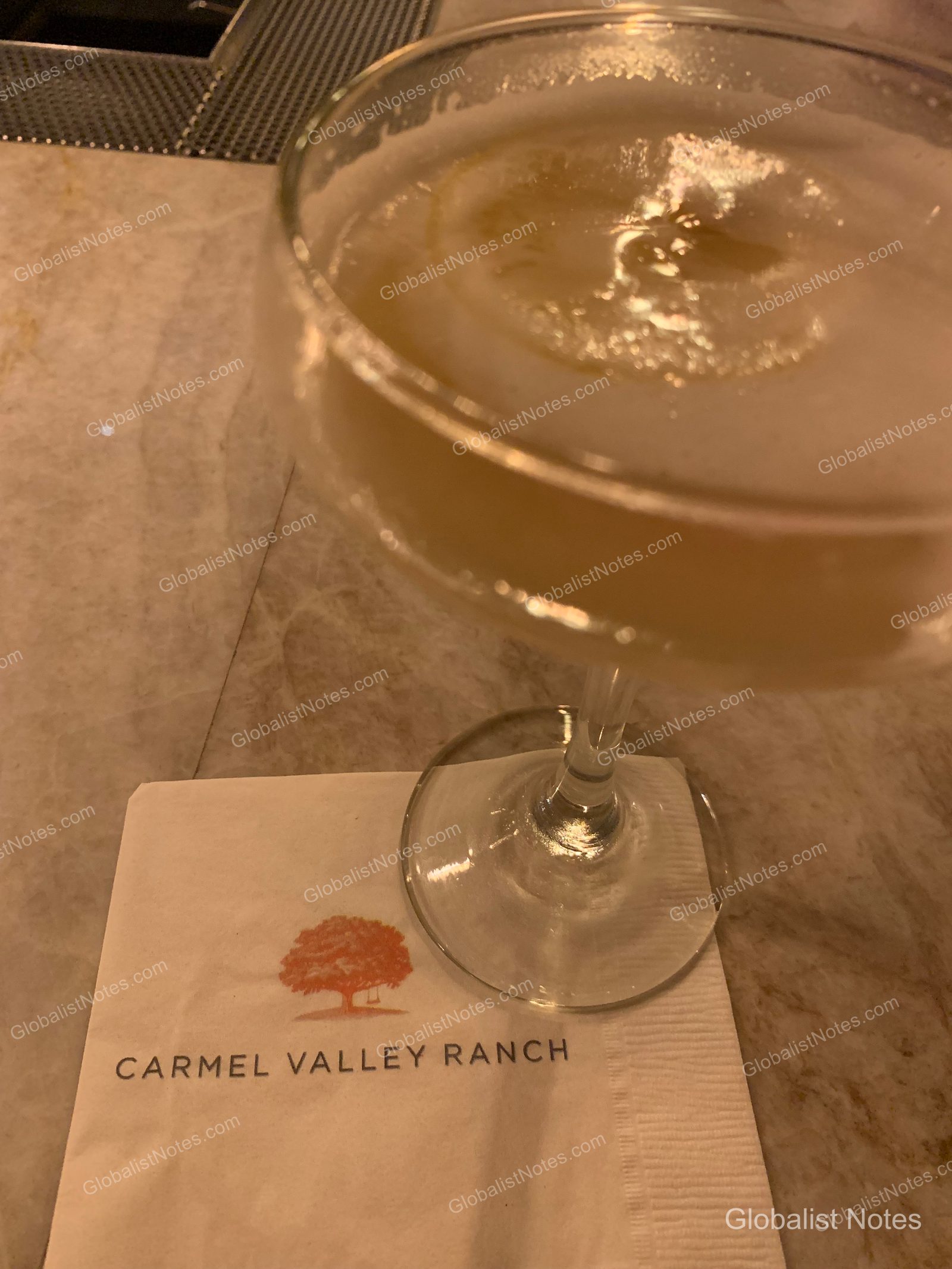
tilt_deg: -52.9
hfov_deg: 53.1
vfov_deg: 67.3
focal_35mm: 26
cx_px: 476
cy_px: 634
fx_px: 953
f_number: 1.8
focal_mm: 4.25
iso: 500
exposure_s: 1/30
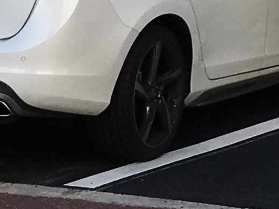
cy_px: -448
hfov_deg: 8.5
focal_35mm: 226
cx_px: 461
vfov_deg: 6.0
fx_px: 1822
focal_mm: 4.15
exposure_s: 1/538
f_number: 2.2
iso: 25
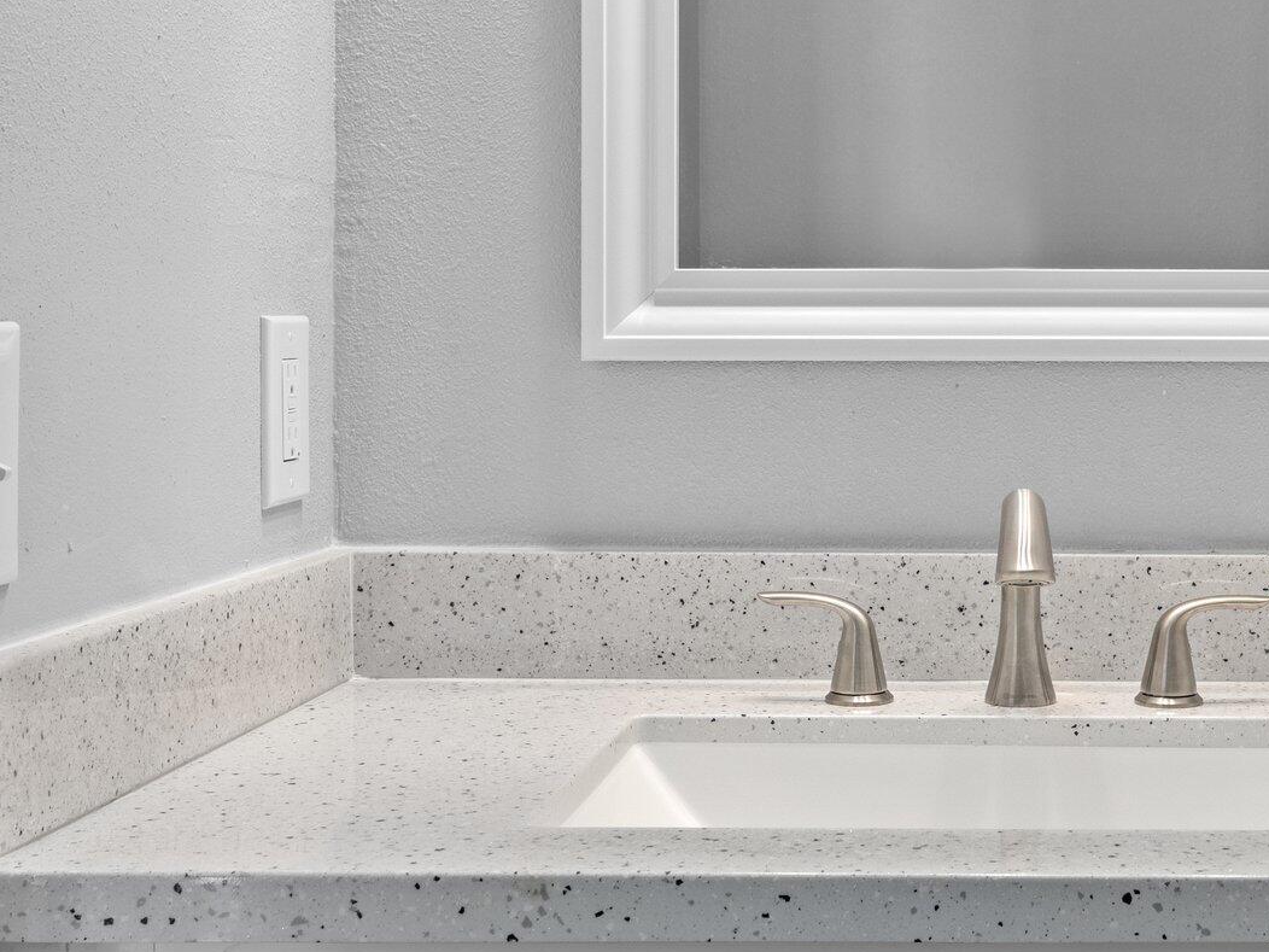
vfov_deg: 25.2
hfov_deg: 32.3
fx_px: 2126
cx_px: 1013
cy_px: 363
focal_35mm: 58
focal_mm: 21
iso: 500
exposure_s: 1/4
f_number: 8
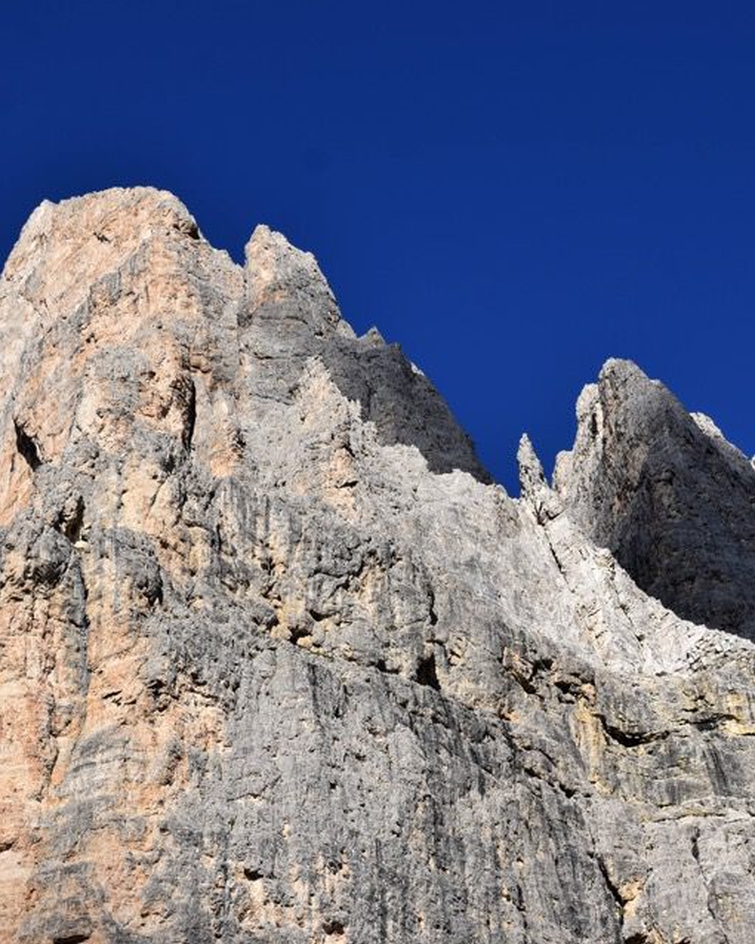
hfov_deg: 17.2
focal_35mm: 89
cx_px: 496
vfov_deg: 21.5
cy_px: 472
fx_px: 2487
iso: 100
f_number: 8
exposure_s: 1/320
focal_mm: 42
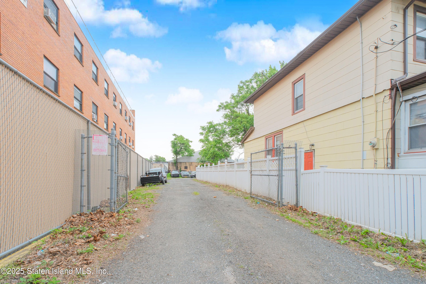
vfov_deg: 77.3
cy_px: 142
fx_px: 177
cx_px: 213
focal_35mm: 15
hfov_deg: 100.4
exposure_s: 1/60
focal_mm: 10
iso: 800
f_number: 10
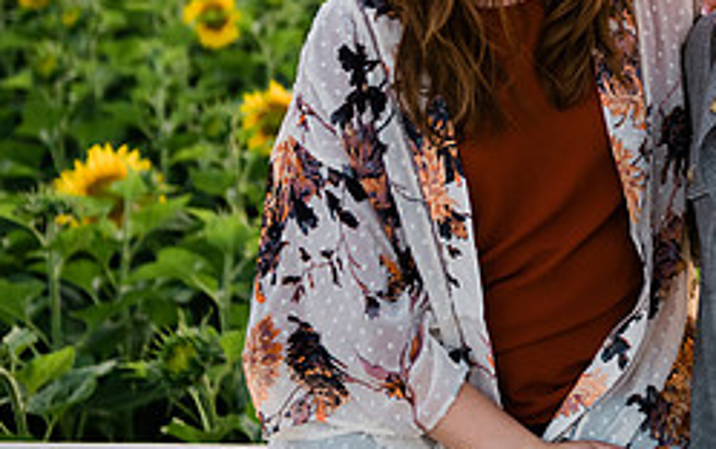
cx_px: 641
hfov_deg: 18.0
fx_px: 2226
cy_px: 47
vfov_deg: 11.4
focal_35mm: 114
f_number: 2.8
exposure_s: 1/640
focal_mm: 48
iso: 400
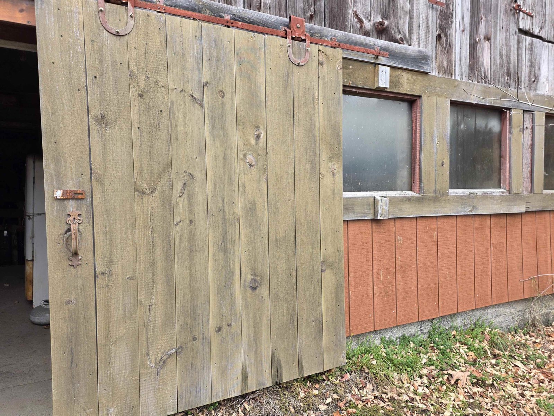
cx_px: 277
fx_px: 368
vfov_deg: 58.9
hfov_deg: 73.9
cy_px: 208
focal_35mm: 23
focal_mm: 6.25
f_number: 1.7
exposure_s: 1/180
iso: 50
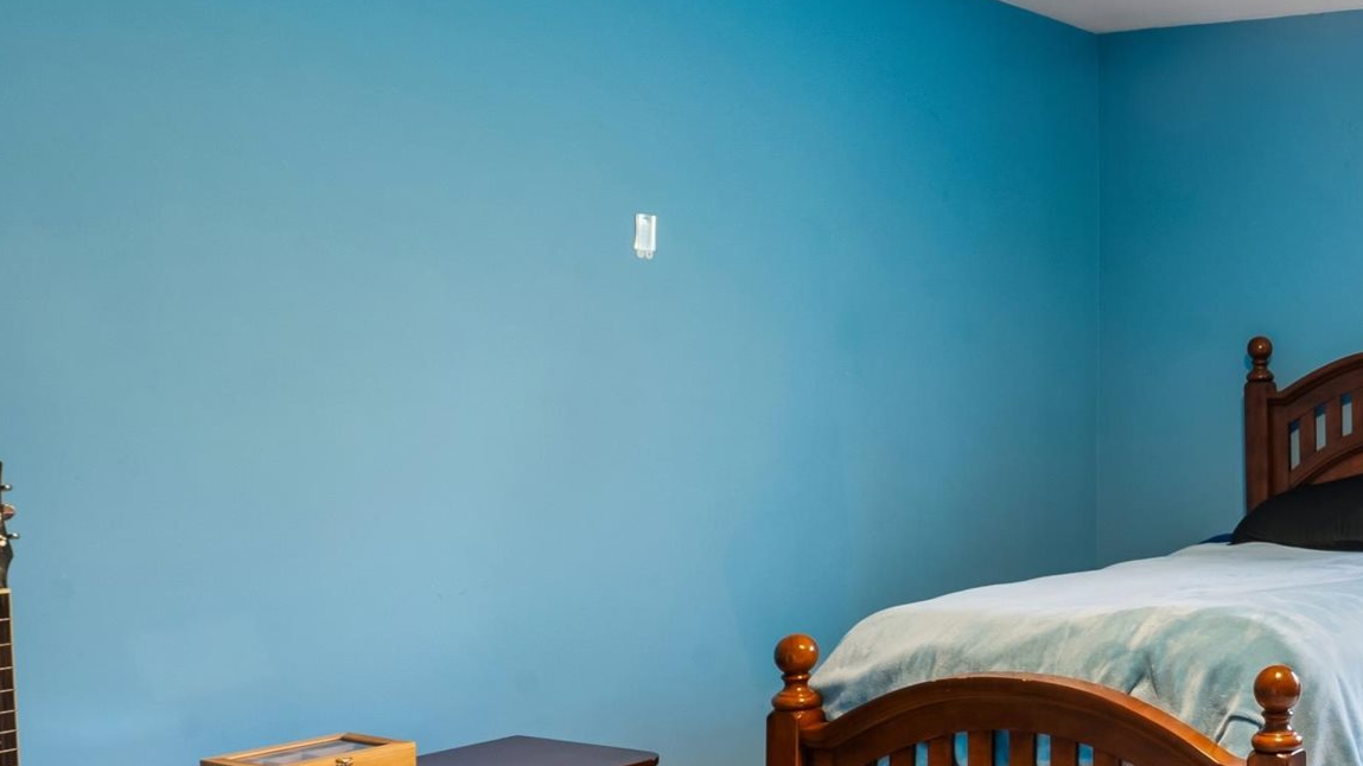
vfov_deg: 26.8
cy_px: 426
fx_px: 1609
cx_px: 1437
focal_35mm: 45
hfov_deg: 39.1
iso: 400
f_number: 13
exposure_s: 1/1.25
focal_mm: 15.9
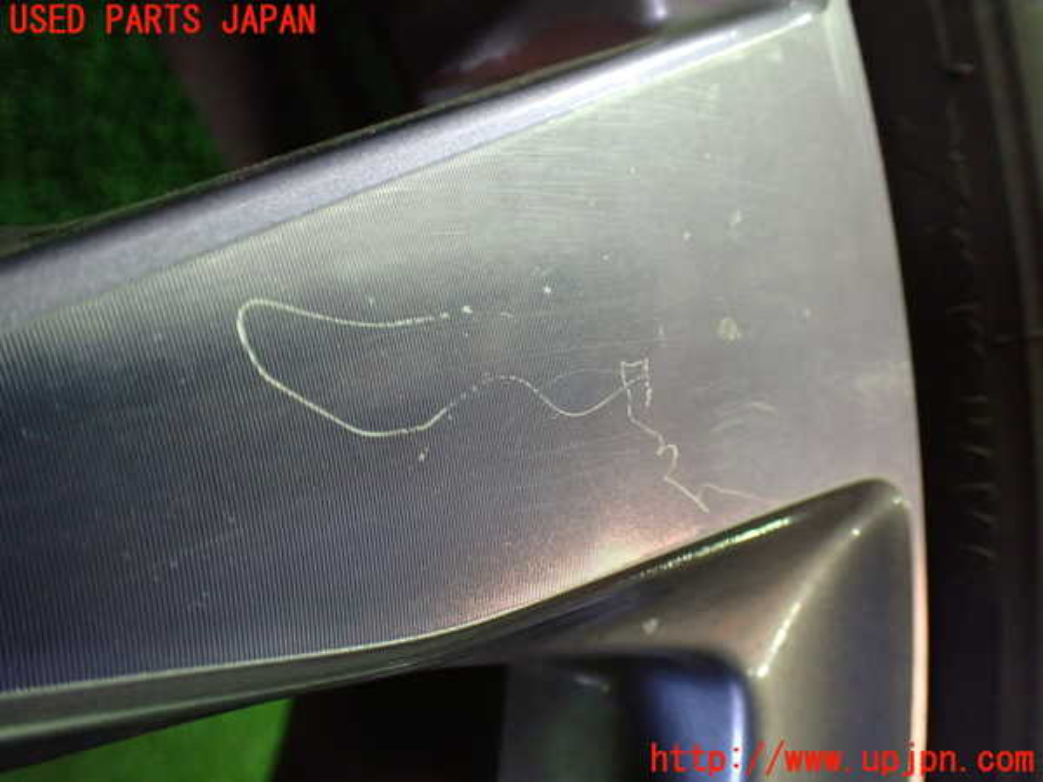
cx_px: 522
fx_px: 904
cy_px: 391
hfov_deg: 60.0
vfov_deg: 46.8
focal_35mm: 30
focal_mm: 5.4
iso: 800
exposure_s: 1/60
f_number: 2.3
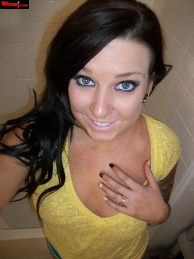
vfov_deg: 56.8
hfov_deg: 44.2
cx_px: 97
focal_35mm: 32
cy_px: 130
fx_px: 239
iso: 160
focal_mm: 5.7
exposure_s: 1/30
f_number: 2.9
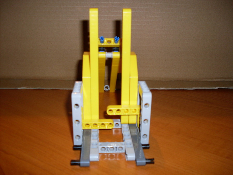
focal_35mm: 38
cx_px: 116
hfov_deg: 49.0
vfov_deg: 37.7
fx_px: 256
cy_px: 88
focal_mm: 6.3
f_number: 2.8
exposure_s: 1/45
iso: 100
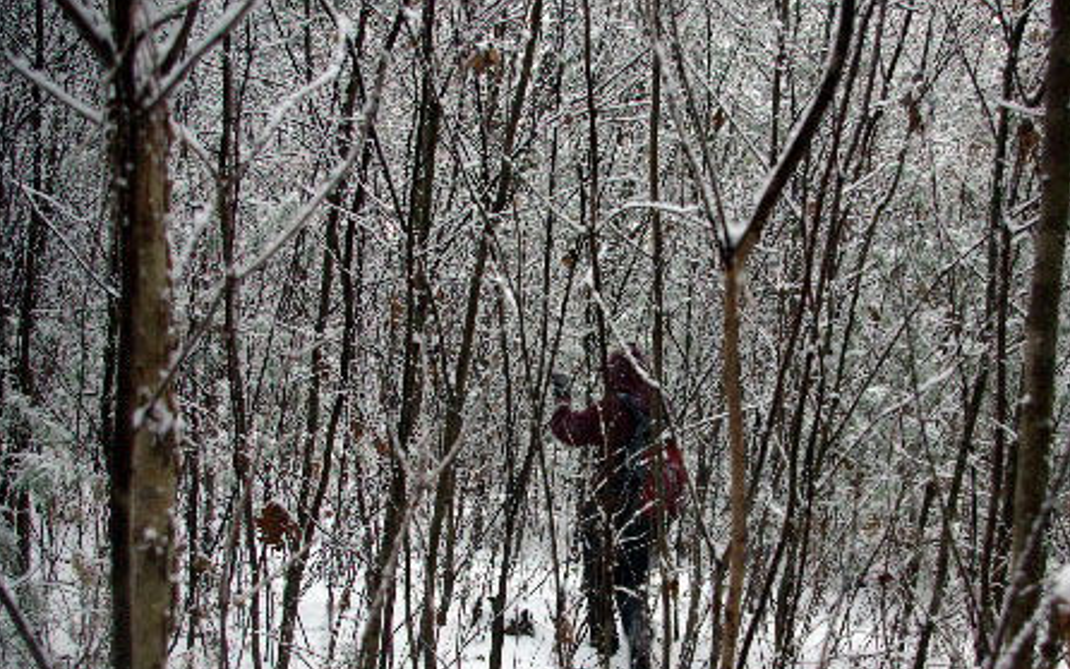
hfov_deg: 56.3
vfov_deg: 37.1
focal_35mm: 34
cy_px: 412
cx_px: 636
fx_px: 992
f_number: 5
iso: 400
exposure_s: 1/13
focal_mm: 18
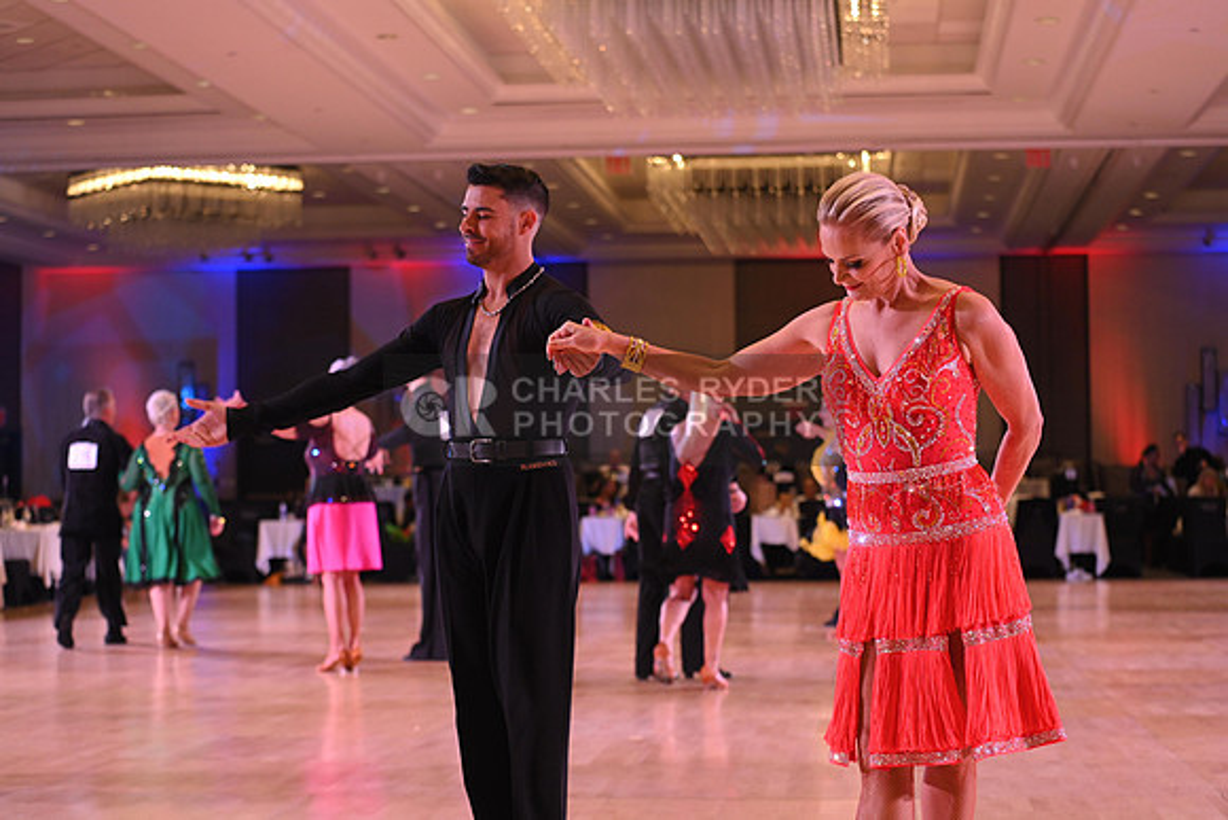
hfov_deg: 28.8
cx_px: 614
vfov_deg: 19.5
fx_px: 2388
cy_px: 410
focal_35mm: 70
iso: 1600
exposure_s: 1/200
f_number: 4.5
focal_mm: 70
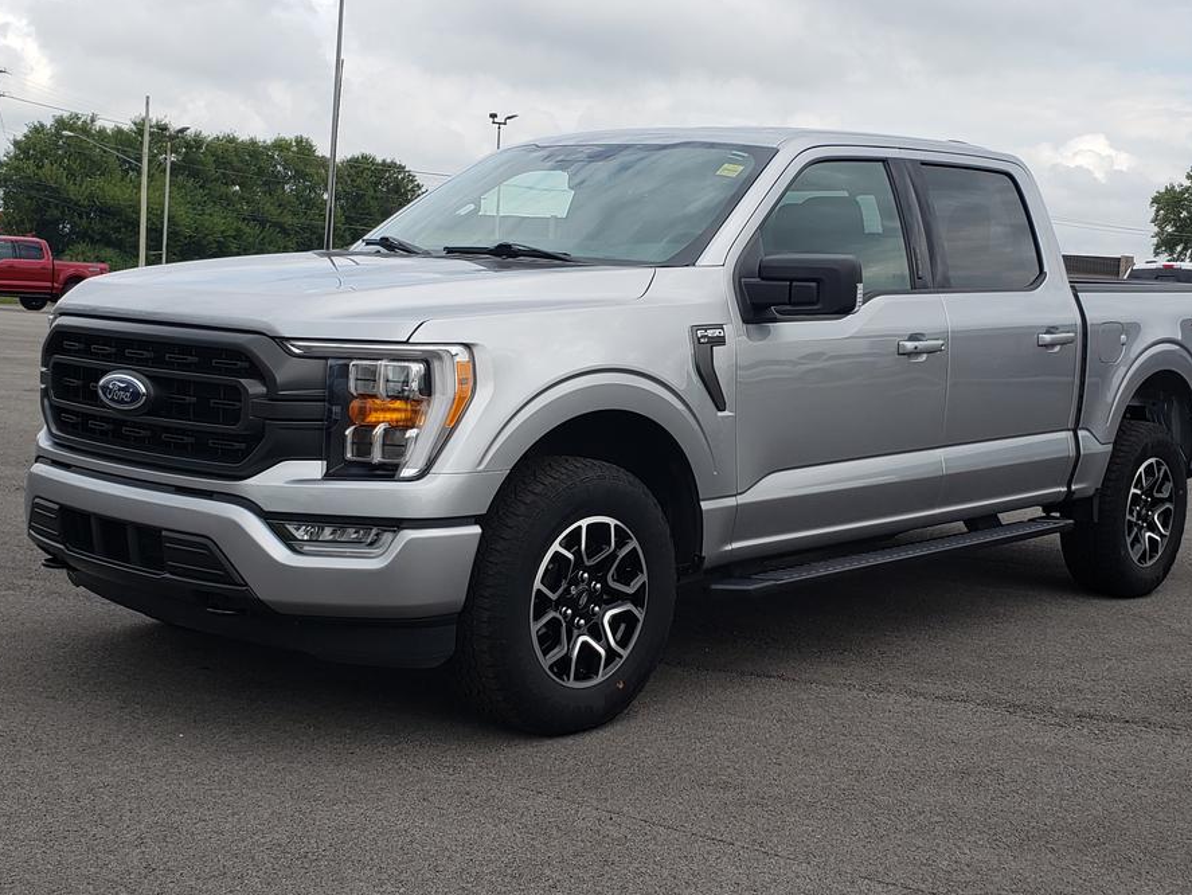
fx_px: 1033
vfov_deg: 46.8
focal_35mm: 30
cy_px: 422
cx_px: 648
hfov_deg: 59.9
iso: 50
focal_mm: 4.3
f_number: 2.4
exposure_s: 1/1087
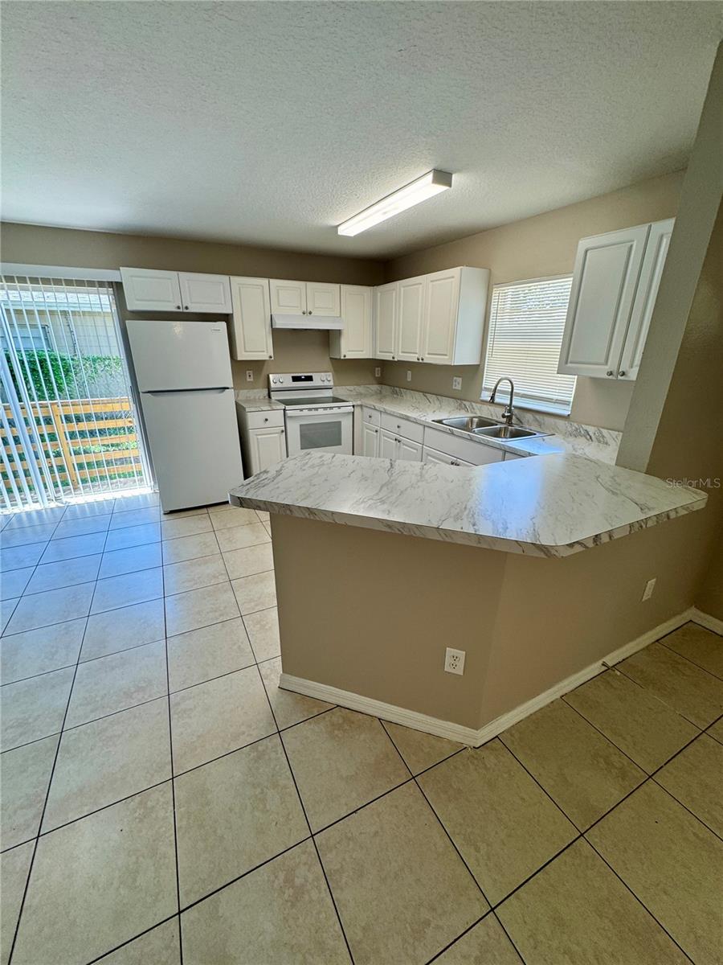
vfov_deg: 102.1
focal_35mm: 14
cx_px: 362
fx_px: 390
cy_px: 482
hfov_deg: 85.7
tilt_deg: -21.4
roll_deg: +0.8
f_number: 2.2
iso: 80
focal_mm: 2.22
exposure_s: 1/120
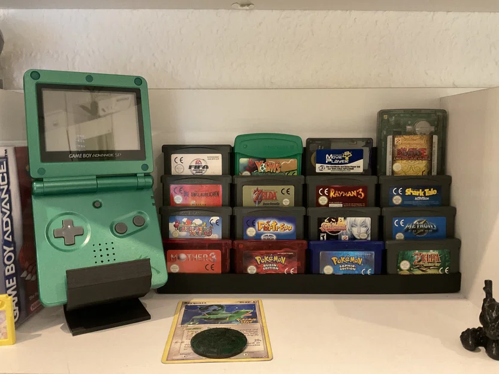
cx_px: 250
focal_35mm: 29
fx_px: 418
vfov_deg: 48.2
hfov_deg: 61.7
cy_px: 187
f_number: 1.8
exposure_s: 1/24
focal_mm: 3
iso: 500
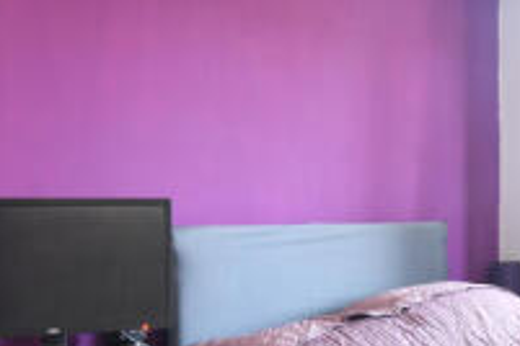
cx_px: 426
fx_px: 708
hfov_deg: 38.6
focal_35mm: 49
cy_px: 210
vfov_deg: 27.5
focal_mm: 10
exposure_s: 1/2.5
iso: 400
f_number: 9
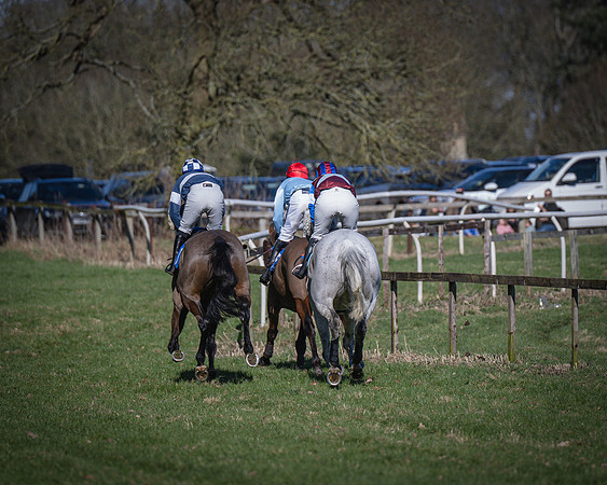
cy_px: 208
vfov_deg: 3.8
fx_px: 7220
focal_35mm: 402
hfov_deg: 4.8
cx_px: 360
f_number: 2.8
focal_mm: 200
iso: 400
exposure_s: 1/6400
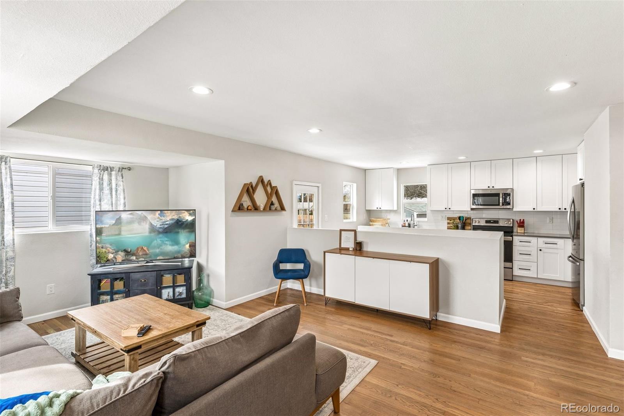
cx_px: 312
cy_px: 208
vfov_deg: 70.4
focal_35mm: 17
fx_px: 295
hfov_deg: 93.3
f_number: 9
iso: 400
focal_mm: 17
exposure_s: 1/30
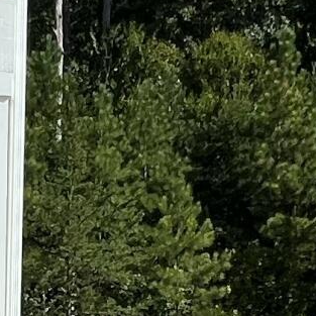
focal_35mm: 110
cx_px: 75
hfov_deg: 15.8
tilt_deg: -0.3
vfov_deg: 15.3
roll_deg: +0.8
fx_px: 1136
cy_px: 382
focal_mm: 1.57
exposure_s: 1/2222
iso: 32
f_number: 1.8
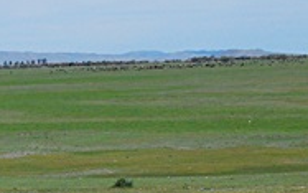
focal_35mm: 183
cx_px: 63
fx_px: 1537
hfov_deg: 11.4
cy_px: 142
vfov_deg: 7.2
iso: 400
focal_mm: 28
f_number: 5.6
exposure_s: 1/2500
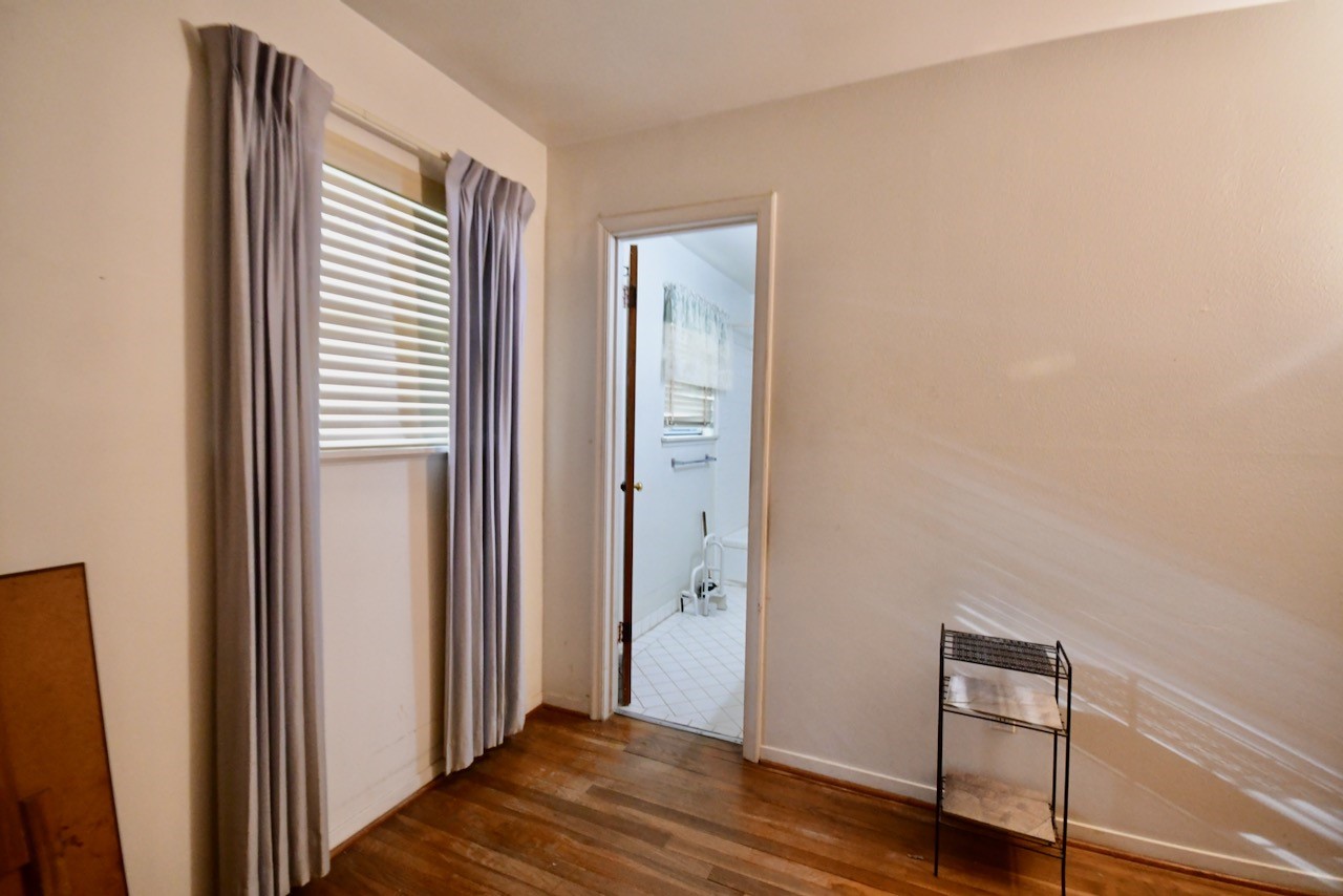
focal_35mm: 16
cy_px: 448
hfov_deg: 96.7
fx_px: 597
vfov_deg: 73.8
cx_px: 672
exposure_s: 1/15
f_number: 7.1
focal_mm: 11
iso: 5000
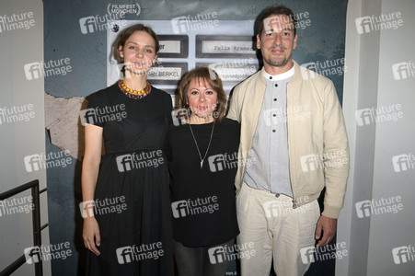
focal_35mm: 27
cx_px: 208
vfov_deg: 47.9
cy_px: 138
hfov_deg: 67.4
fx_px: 311
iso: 640
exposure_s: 1/100
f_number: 5.6
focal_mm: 27
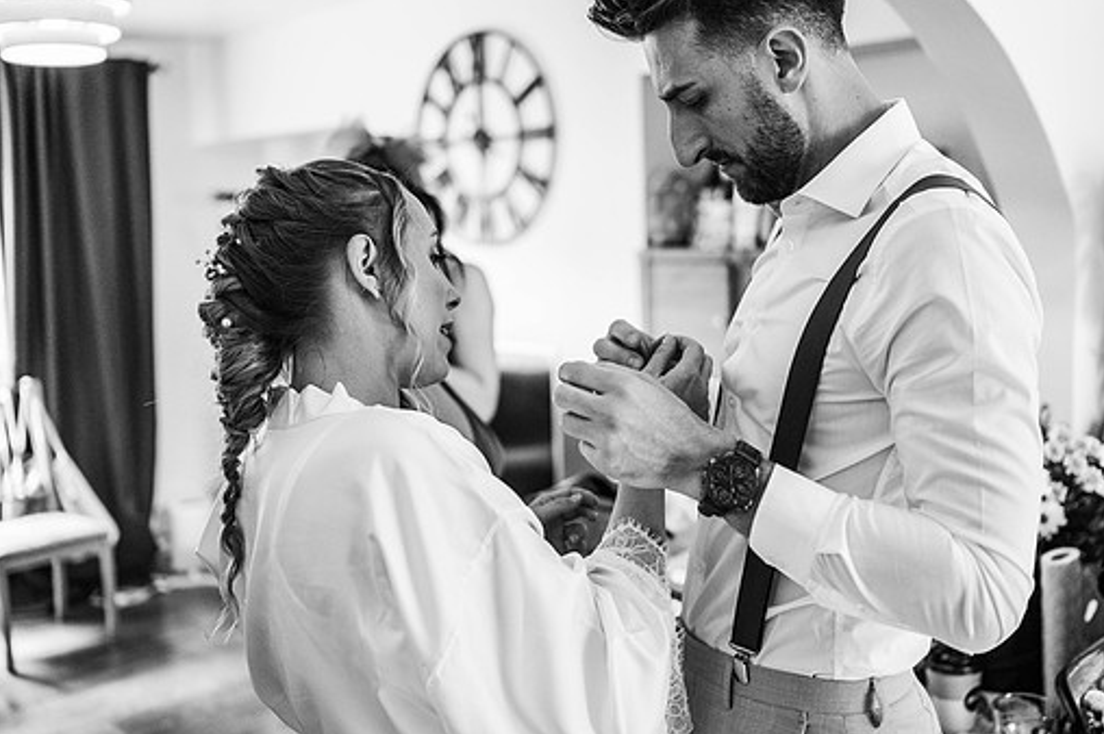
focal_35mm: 40
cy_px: 339
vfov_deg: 33.3
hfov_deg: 48.5
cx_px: 589
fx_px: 1226
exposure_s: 1/200
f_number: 1.8
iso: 900
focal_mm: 35
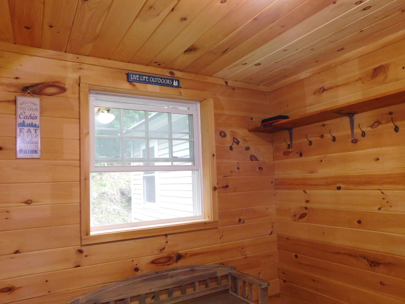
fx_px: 304
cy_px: 162
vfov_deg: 53.0
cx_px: 218
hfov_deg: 67.2
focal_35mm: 26
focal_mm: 4.1
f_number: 3
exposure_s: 1/25
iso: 400
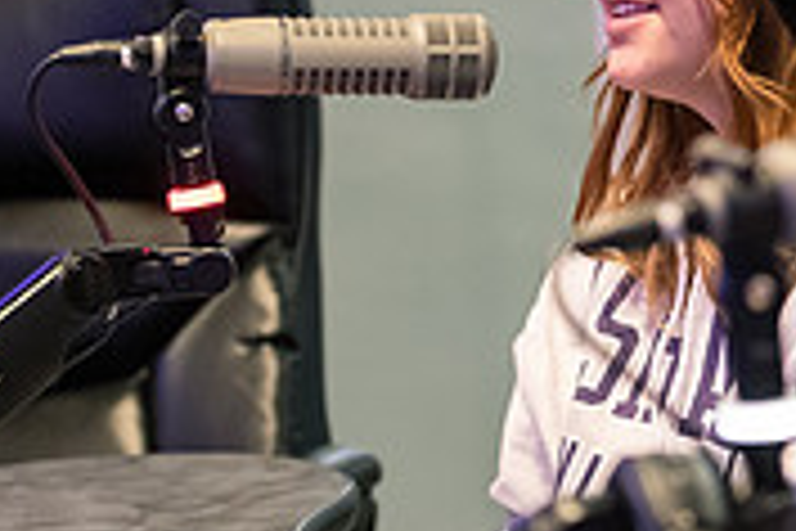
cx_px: 778
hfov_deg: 8.9
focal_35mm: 229
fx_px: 5063
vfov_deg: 6.0
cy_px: 227
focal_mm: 70
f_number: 2.8
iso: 2500
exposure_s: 1/80
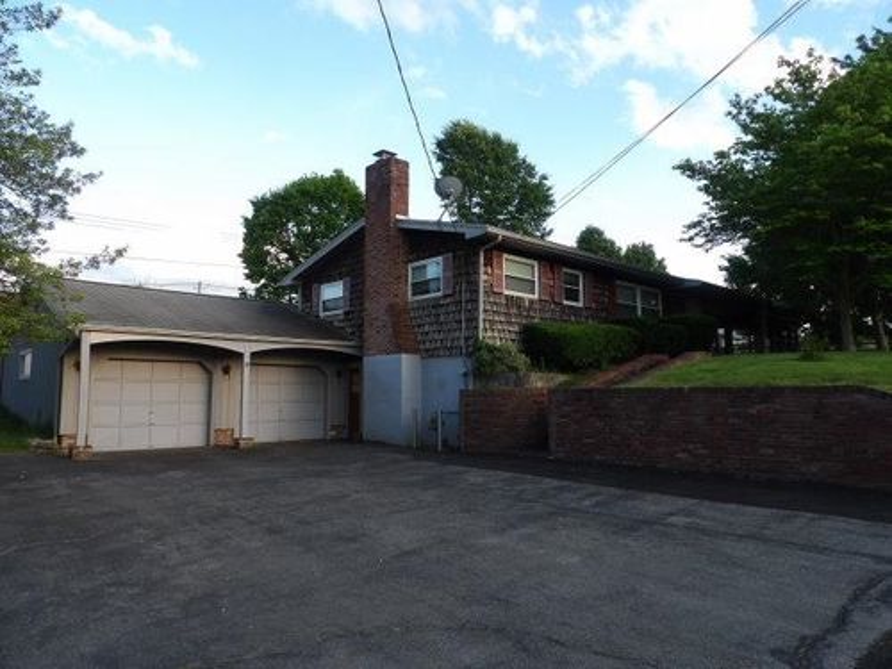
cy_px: 334
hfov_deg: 71.6
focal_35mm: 24
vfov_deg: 56.8
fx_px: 618
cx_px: 446
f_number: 3.2
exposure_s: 1/171
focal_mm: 4.3
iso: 100
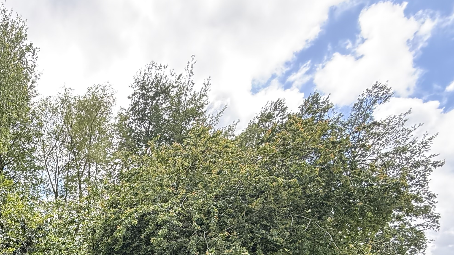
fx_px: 373
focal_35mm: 31
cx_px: 56
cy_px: 324
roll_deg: -4.9
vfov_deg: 30.5
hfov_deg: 55.3
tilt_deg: -8.8
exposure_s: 1/230
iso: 64
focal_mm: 2.22
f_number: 2.2
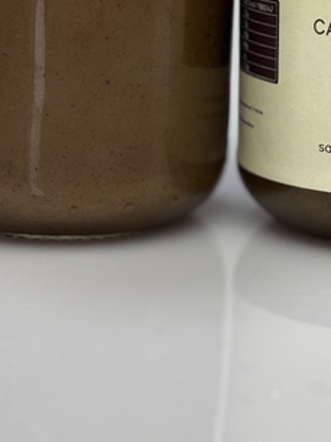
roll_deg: -2.1
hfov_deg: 10.9
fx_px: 1736
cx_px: 240
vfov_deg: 14.4
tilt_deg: -9.2
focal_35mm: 136
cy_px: 43
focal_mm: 5.96
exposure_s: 1/100
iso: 25
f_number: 1.6
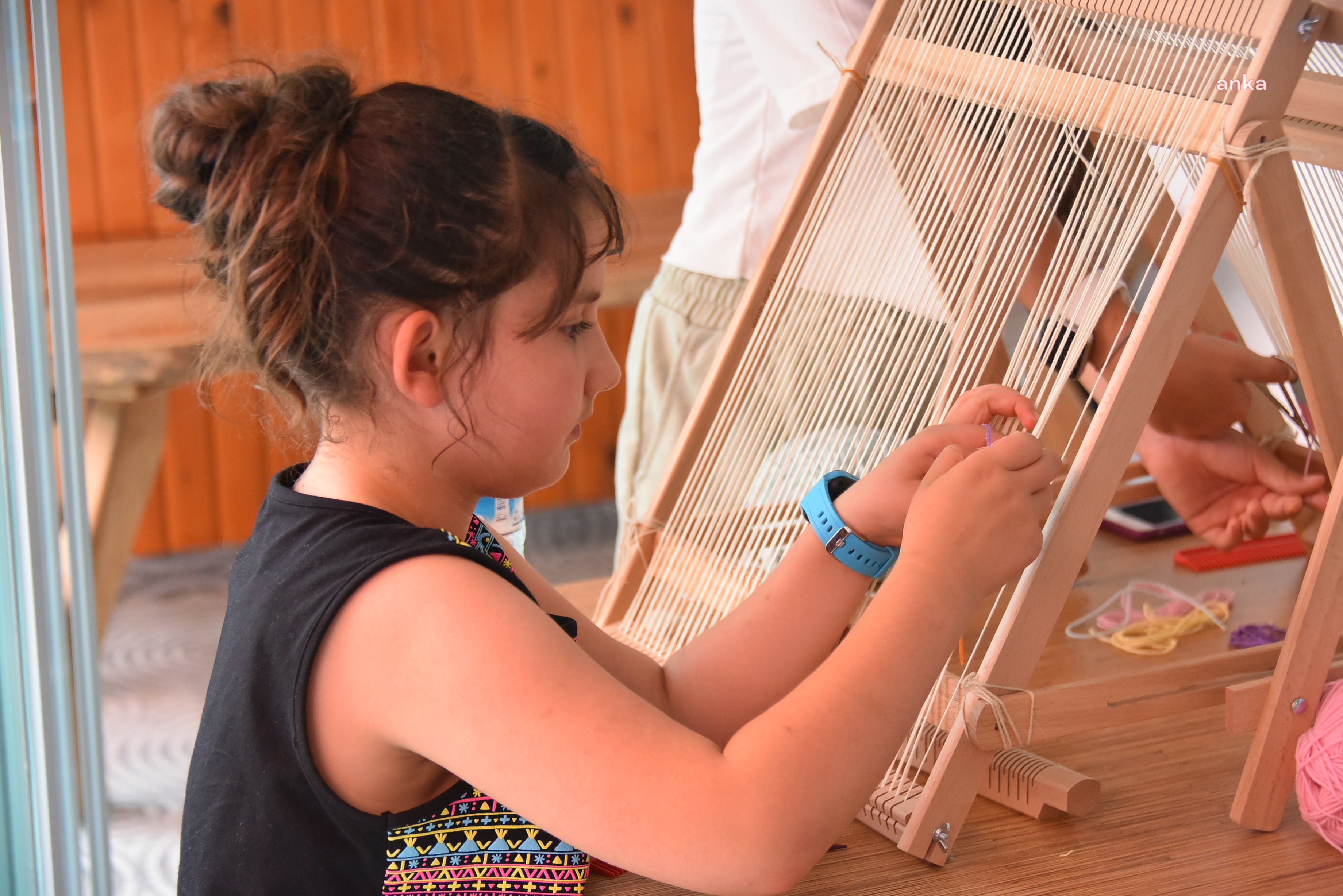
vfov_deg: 16.1
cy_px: 448
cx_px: 672
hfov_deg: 23.9
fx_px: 3172
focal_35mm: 85
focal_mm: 85
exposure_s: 1/400
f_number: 5
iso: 2800
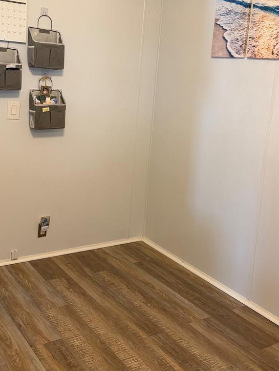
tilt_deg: -7.4
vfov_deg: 45.3
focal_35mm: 41
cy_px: 135
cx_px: 121
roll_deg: -3.4
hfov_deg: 35.1
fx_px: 440
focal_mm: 5.96
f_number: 1.6
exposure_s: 1/60
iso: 160
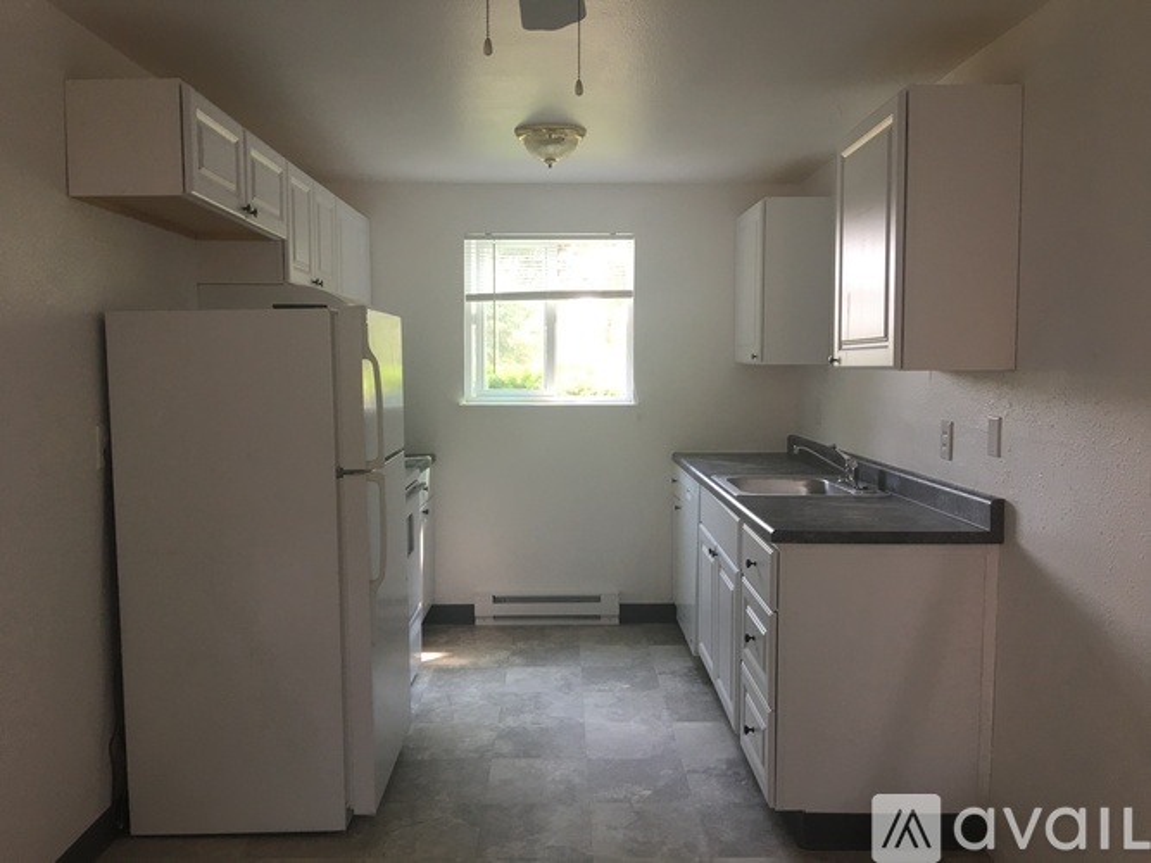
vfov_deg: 48.2
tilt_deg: -3.3
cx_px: 576
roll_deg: -0.3
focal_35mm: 29
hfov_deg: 61.7
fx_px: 964
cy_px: 432
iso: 25
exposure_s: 1/15
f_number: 2.2
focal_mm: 4.15
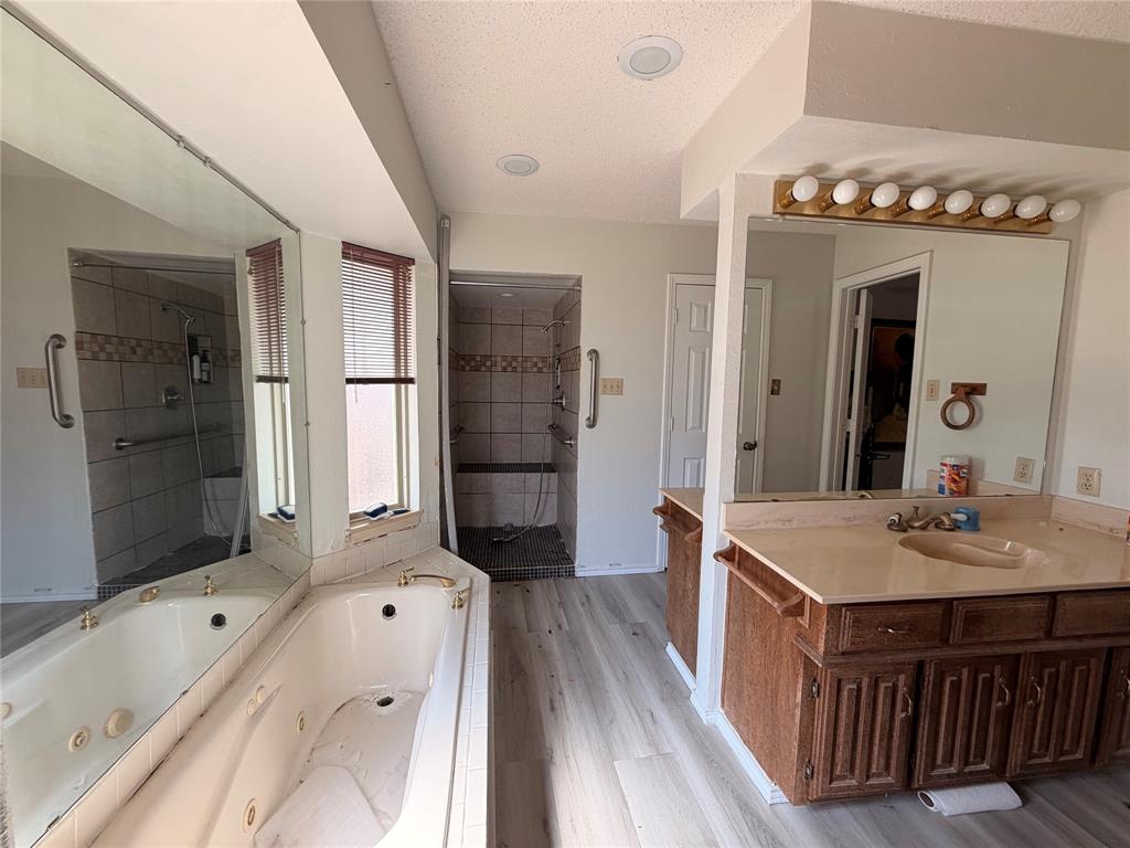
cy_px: 424
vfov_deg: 85.7
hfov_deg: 102.1
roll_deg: -0.5
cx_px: 565
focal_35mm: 14
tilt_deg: -5.6
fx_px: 457
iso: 100
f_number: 2.2
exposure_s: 1/121
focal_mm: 2.22
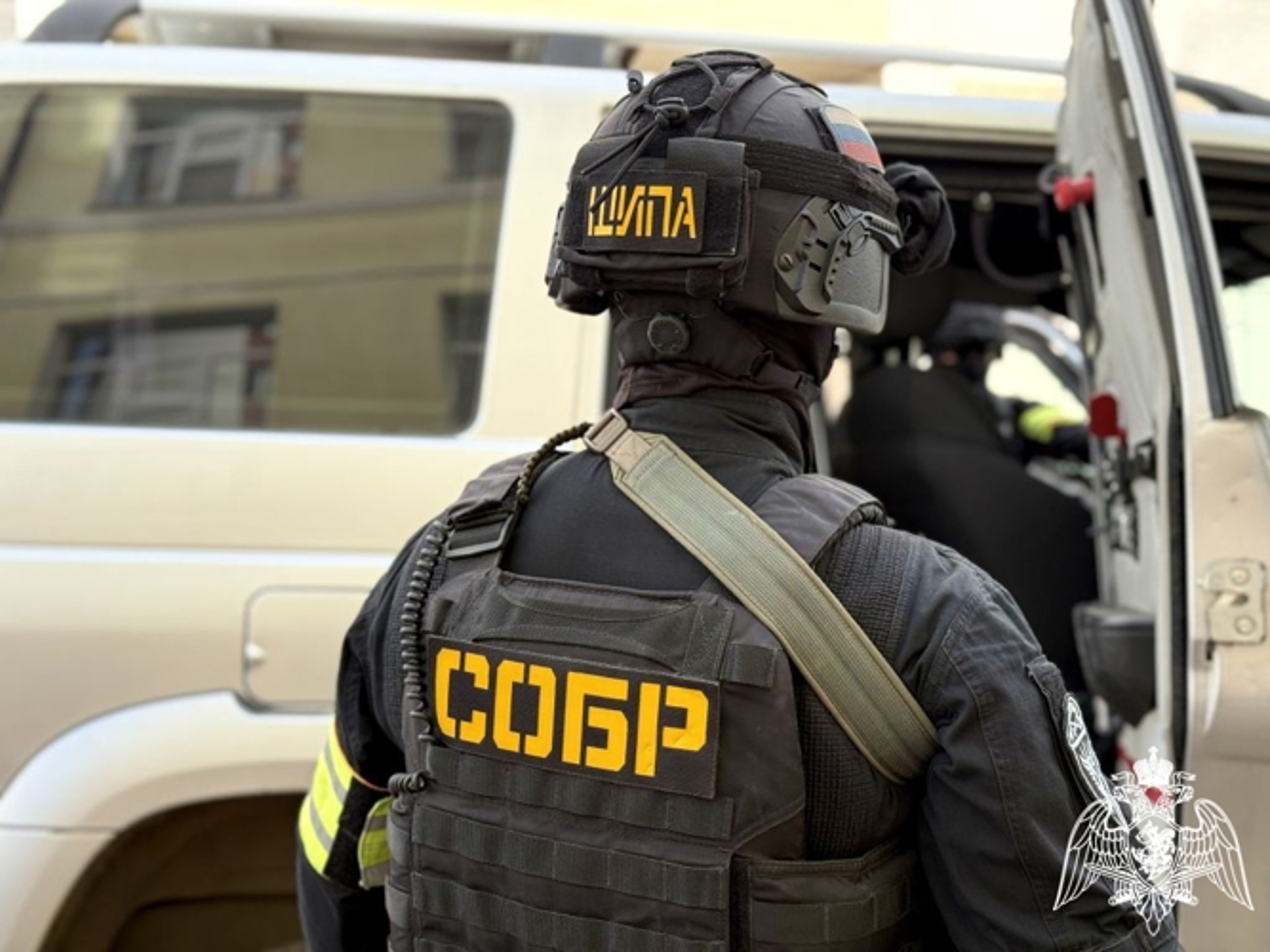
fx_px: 1761
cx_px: 635
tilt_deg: -2.3
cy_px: 476
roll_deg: -0.2
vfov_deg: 30.3
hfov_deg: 39.7
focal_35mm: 48
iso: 64
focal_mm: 6.76
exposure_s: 1/439
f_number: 1.78
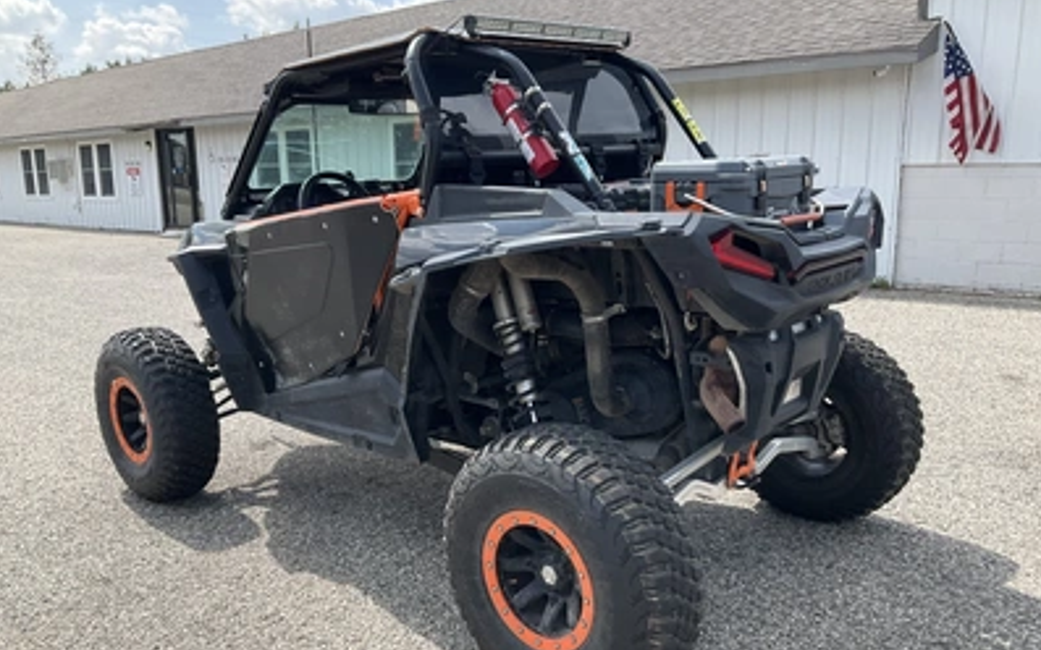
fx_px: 879
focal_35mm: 31
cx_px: 519
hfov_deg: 61.2
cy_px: 377
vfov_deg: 40.5
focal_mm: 3
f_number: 1.8
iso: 25
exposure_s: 1/691
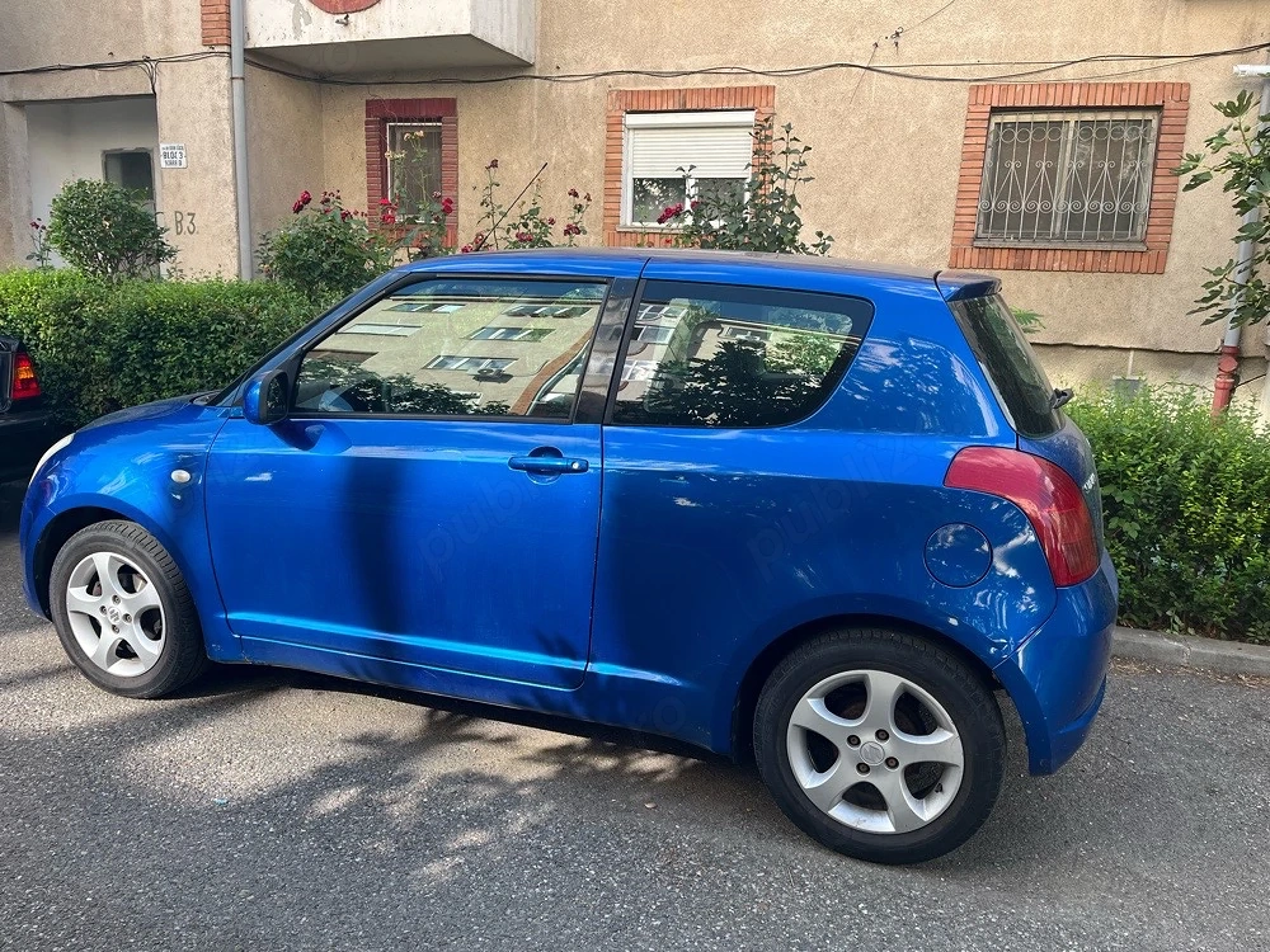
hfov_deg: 67.3
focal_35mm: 26
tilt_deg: -12.8
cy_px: 476
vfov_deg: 53.1
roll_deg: -2.2
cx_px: 635
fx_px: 954
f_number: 1.6
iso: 50
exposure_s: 1/387
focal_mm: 5.1
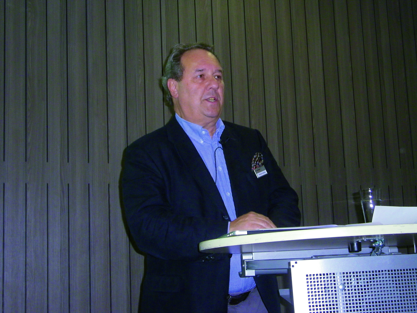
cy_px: 156
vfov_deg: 26.6
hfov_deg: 34.9
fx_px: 663
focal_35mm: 55
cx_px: 208
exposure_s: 1/30
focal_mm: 9.8
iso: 250
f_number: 3.7
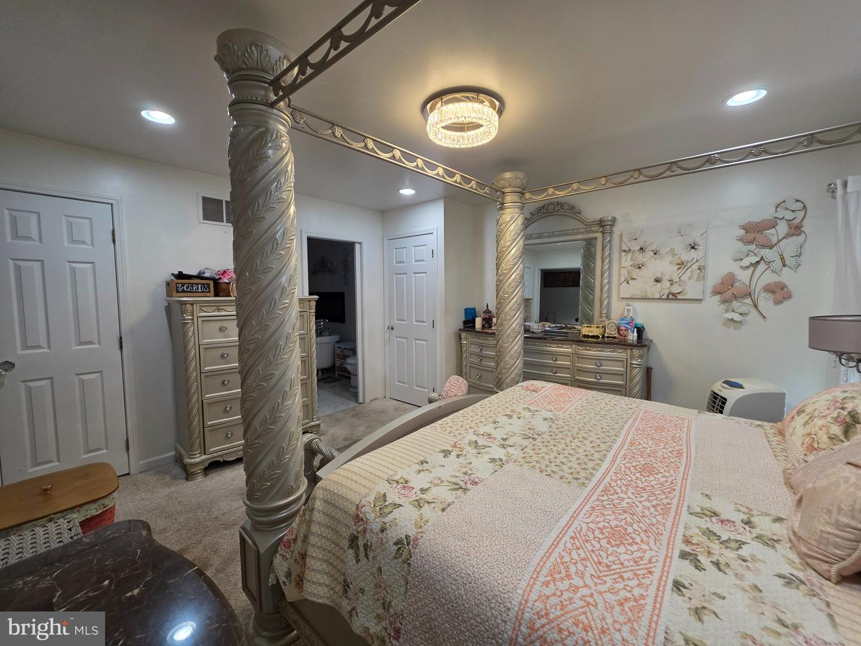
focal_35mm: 13
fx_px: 323
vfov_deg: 89.9
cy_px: 323
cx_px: 430
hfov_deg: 106.2
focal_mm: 2.2
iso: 160
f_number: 1.9
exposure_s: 1/120
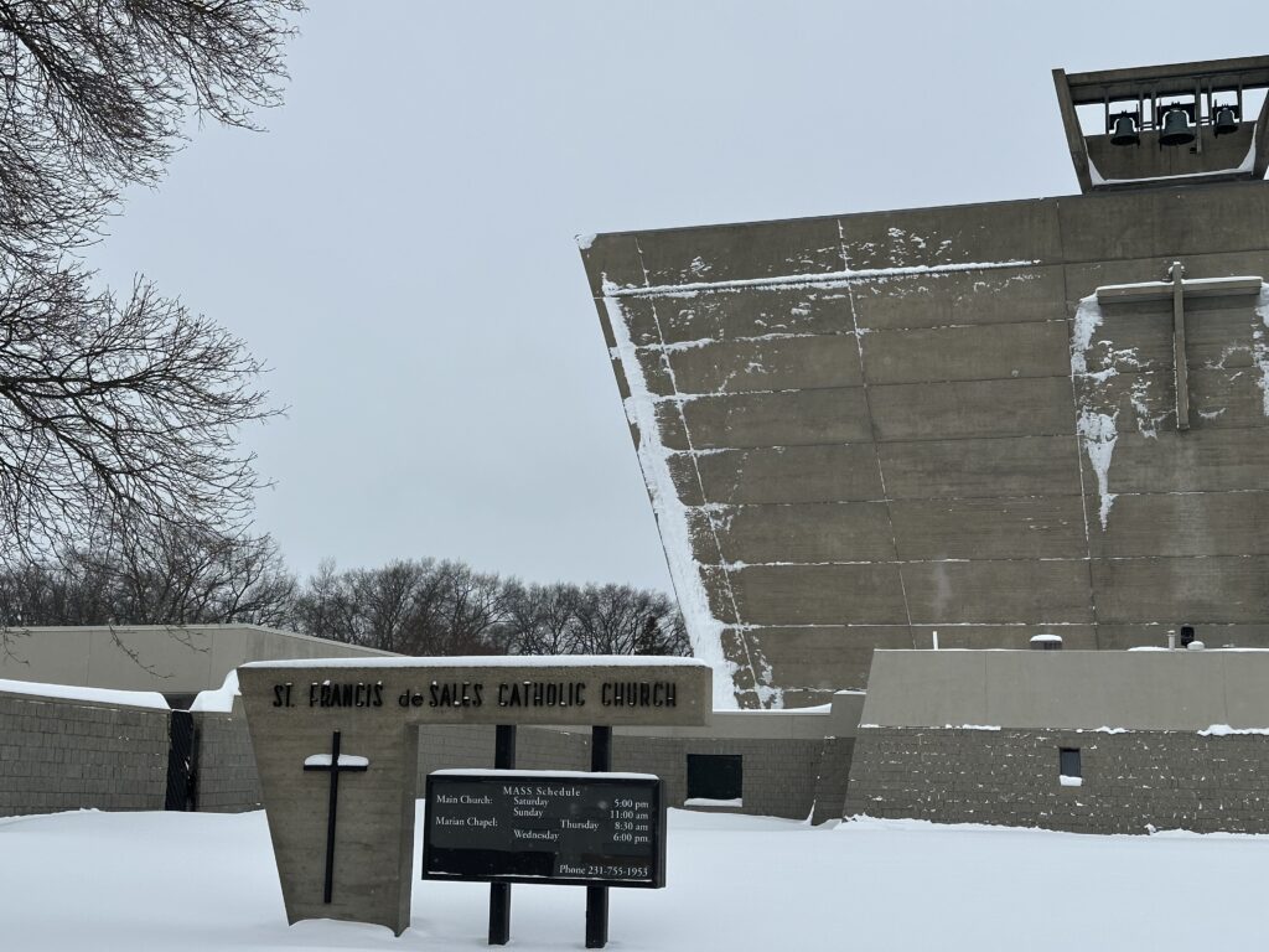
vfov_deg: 30.3
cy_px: 476
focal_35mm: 48
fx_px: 1760
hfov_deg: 39.7
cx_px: 634
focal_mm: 6.86
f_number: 1.78
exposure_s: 1/3058
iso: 64
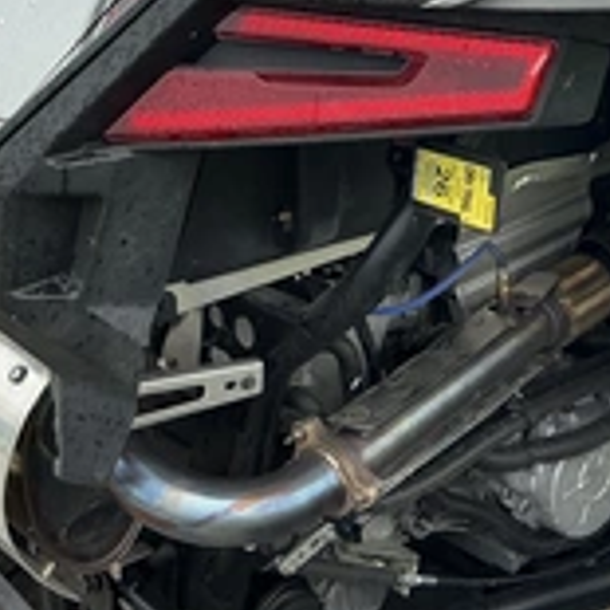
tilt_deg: -8.9
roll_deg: -0.9
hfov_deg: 25.8
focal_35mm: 64
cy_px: 63
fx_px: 1276
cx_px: 575
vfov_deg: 26.0
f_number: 1.8
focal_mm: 3
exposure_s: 1/300
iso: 25
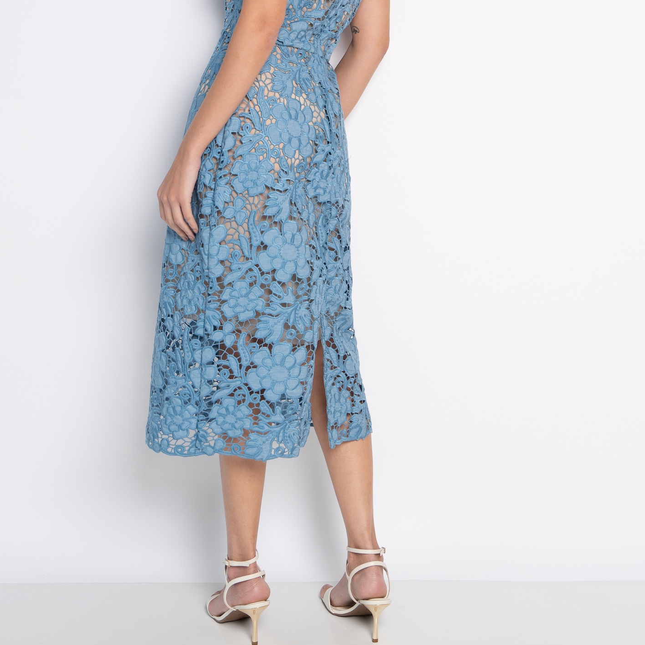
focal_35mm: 57
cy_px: 165
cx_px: 320
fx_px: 1202
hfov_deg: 30.0
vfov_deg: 29.6
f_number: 5
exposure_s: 1/125
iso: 320
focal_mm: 42
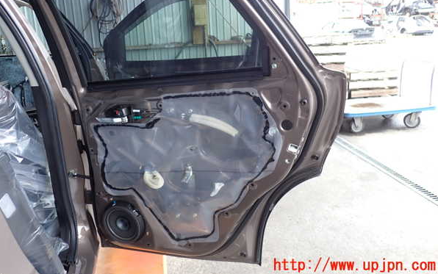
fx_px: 382
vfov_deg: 39.3
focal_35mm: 32
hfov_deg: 59.6
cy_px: 109
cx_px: 219
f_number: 2.3
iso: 100
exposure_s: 1/100
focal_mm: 5.4
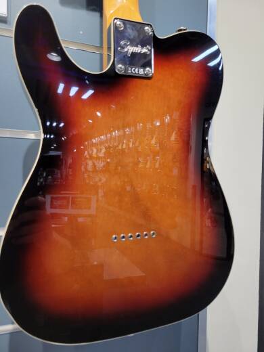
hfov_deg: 53.1
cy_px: 176
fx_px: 264
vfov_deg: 67.3
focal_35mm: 26
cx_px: 132
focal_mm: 5.4
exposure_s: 1/120
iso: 200
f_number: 1.8
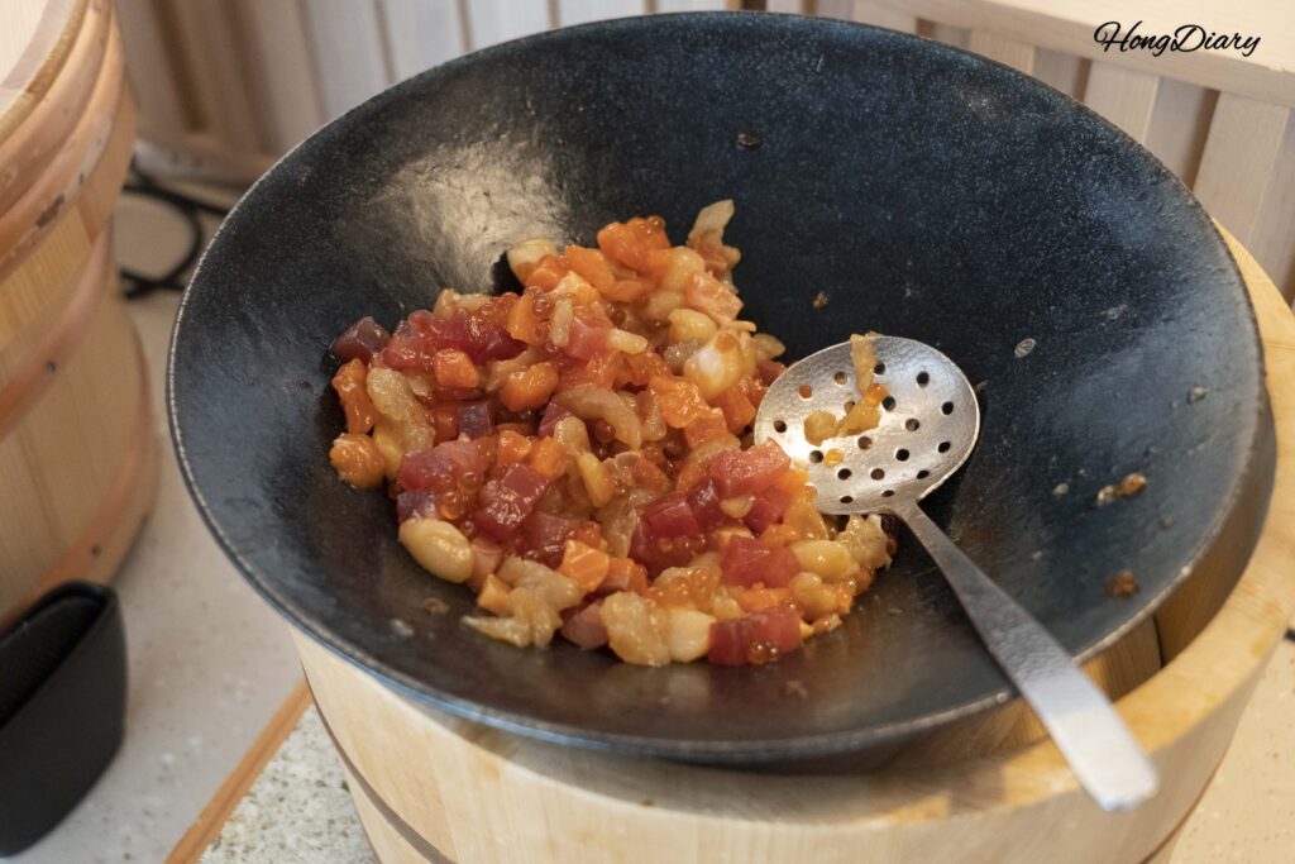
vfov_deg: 29.3
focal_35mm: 46
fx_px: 1655
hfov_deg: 42.7
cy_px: 432
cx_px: 648
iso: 6400
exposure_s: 1/160
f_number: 5.6
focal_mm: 46
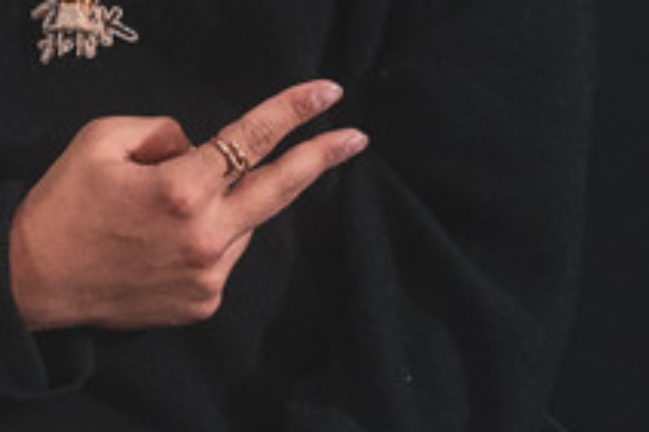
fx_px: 4017
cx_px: -801
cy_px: -405
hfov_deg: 8.6
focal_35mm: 223
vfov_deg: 6.0
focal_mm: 33.1
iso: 1250
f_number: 4
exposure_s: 1/125
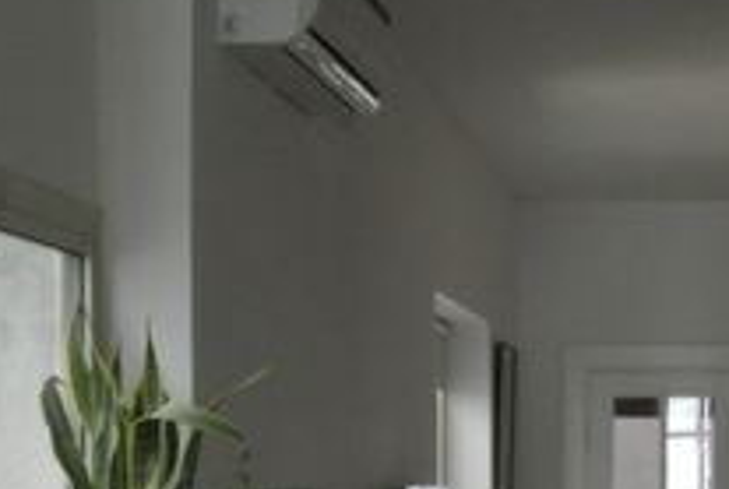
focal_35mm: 87
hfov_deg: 22.6
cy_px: 598
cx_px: 697
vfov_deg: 15.2
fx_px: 1766
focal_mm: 11.4
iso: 800
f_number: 3.5
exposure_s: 1/40
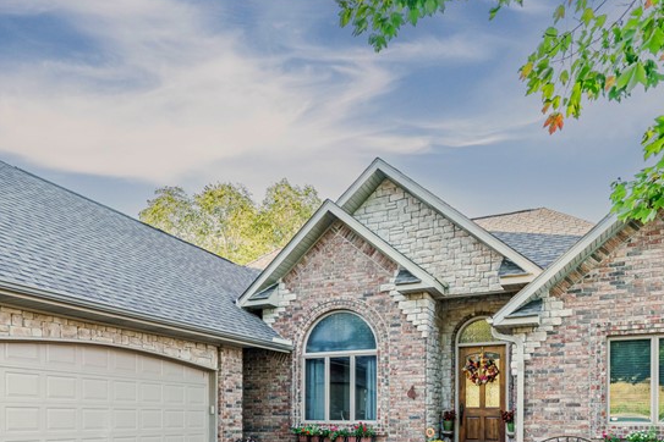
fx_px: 516
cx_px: 330
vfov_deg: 41.1
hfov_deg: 65.5
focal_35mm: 28
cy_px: 430
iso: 200
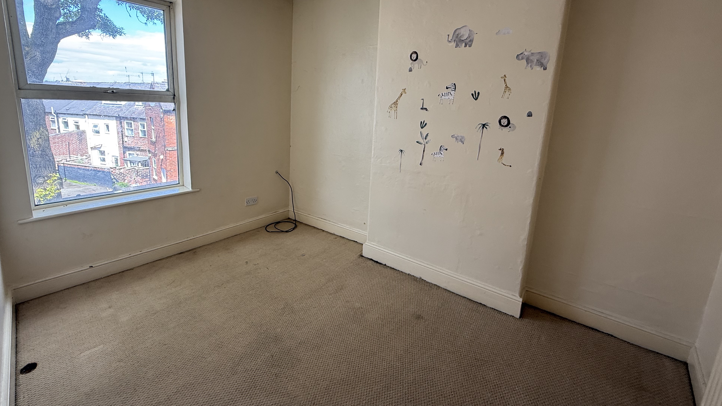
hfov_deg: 99.4
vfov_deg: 66.3
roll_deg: -2.6
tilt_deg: -10.1
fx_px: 306
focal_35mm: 16
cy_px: 159
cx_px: 354
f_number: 2.2
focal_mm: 2.22
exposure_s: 1/99
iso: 64
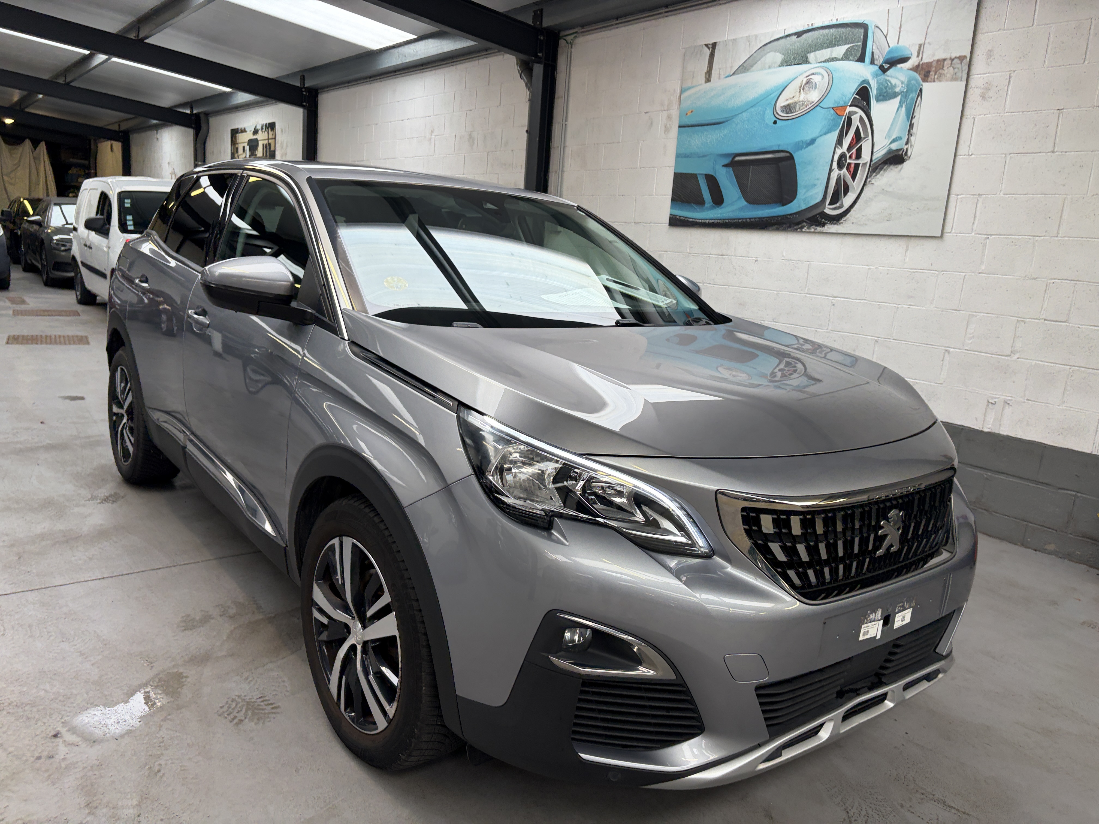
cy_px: 412
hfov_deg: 67.3
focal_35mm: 26
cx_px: 550
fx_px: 825
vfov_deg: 53.1
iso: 50
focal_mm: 5.96
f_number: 1.6
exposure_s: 1/100
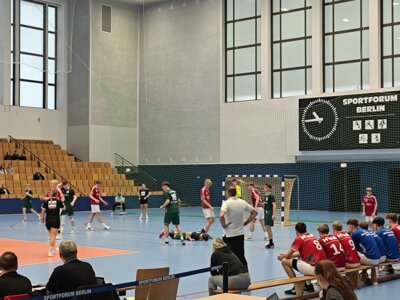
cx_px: 200
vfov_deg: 58.9
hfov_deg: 73.9
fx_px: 266
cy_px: 150
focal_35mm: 23
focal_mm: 5.43
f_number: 1.8
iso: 250
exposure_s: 1/100
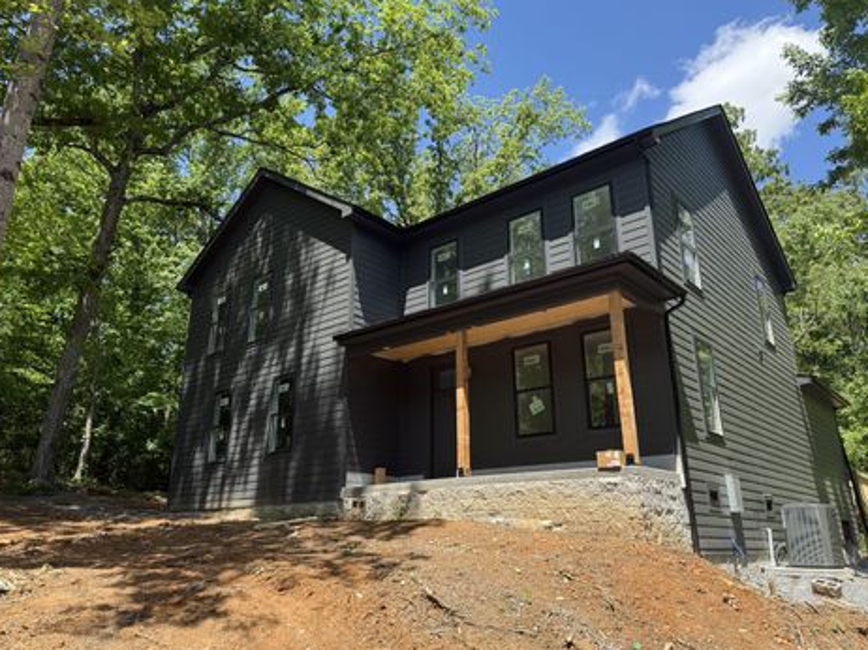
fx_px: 652
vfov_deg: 53.0
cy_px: 318
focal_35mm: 26
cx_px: 430
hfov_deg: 67.3
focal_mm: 6.76
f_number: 1.78
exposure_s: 1/2053
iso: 100
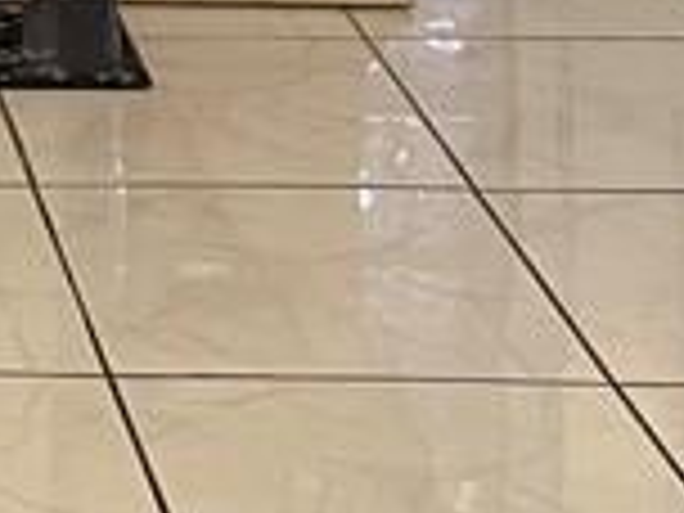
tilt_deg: -3.0
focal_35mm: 175
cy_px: -994
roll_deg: +1.0
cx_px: -698
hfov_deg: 10.4
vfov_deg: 7.5
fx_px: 3458
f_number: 1.6
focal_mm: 5.1
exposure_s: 1/60
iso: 250
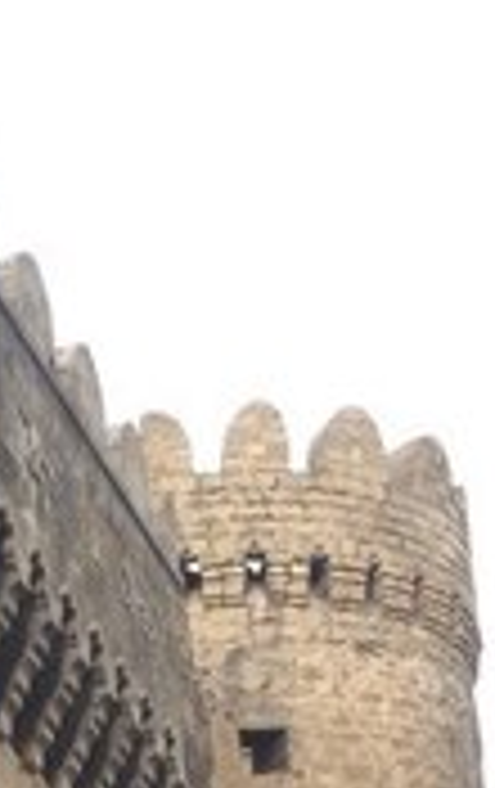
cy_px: 1094
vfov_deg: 21.0
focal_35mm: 87
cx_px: -22
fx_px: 1870
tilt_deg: +12.2
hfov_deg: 14.8
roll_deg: +3.0
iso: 50
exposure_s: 1/50
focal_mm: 4.15
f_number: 2.2
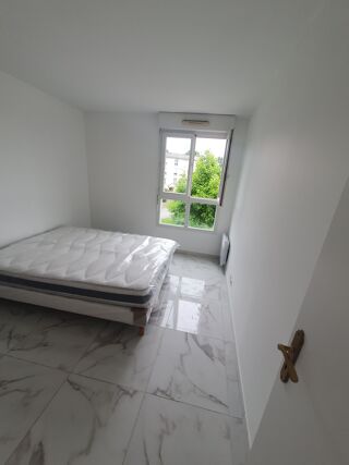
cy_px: 232
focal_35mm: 13
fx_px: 175
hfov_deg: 89.9
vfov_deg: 106.2
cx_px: 174
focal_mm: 1.8
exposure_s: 1/50
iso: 64
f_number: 2.2
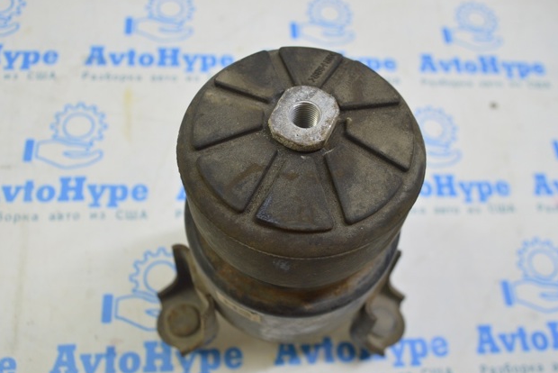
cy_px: 188
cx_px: 273
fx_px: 527
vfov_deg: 38.9
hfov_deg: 55.8
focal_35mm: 34
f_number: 5.6
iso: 400
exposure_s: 1/25
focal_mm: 22
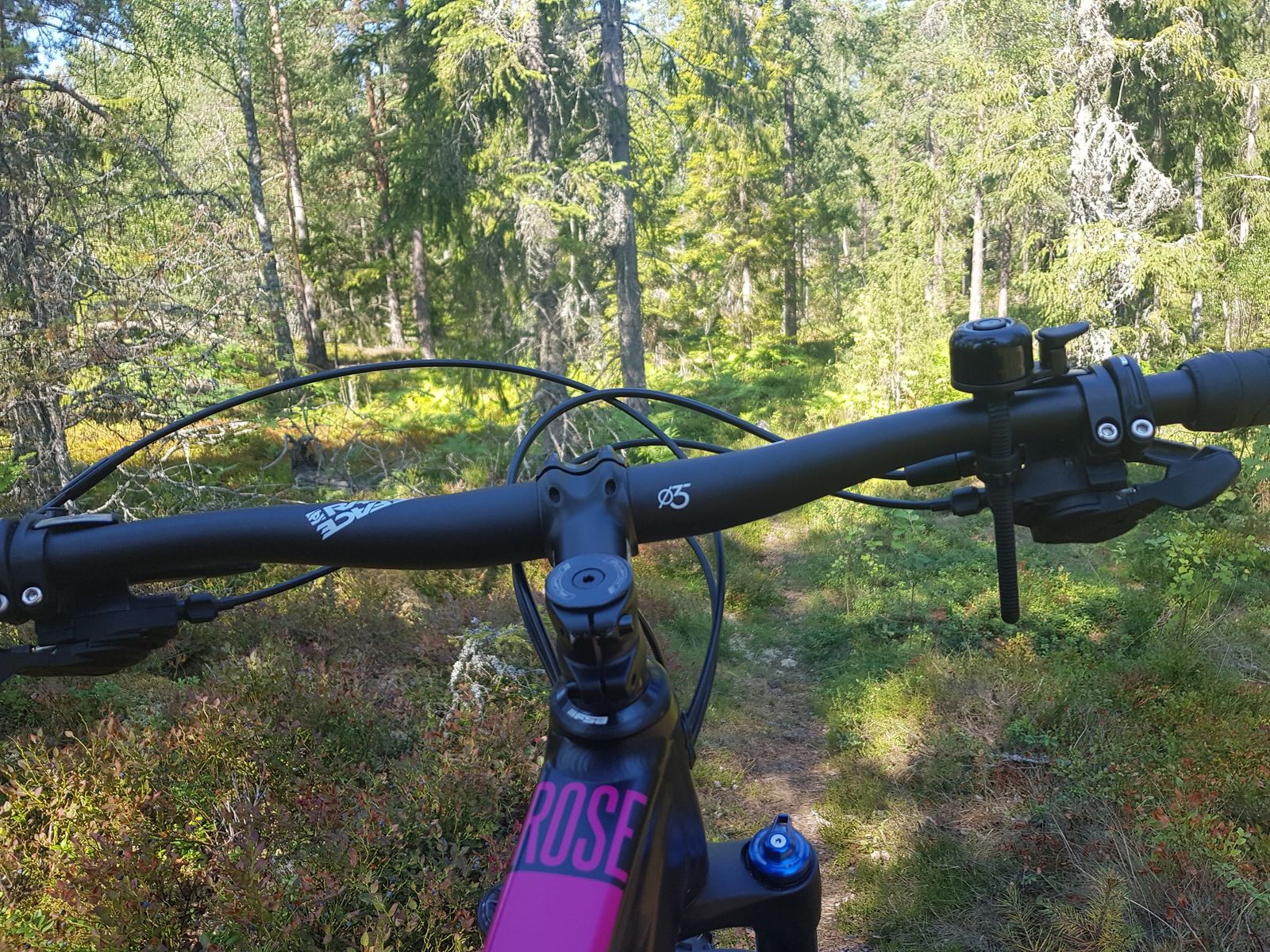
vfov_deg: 53.1
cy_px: 476
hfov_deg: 67.3
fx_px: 954
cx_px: 635
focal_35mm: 26
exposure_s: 1/293
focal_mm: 4.2
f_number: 1.7
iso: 40
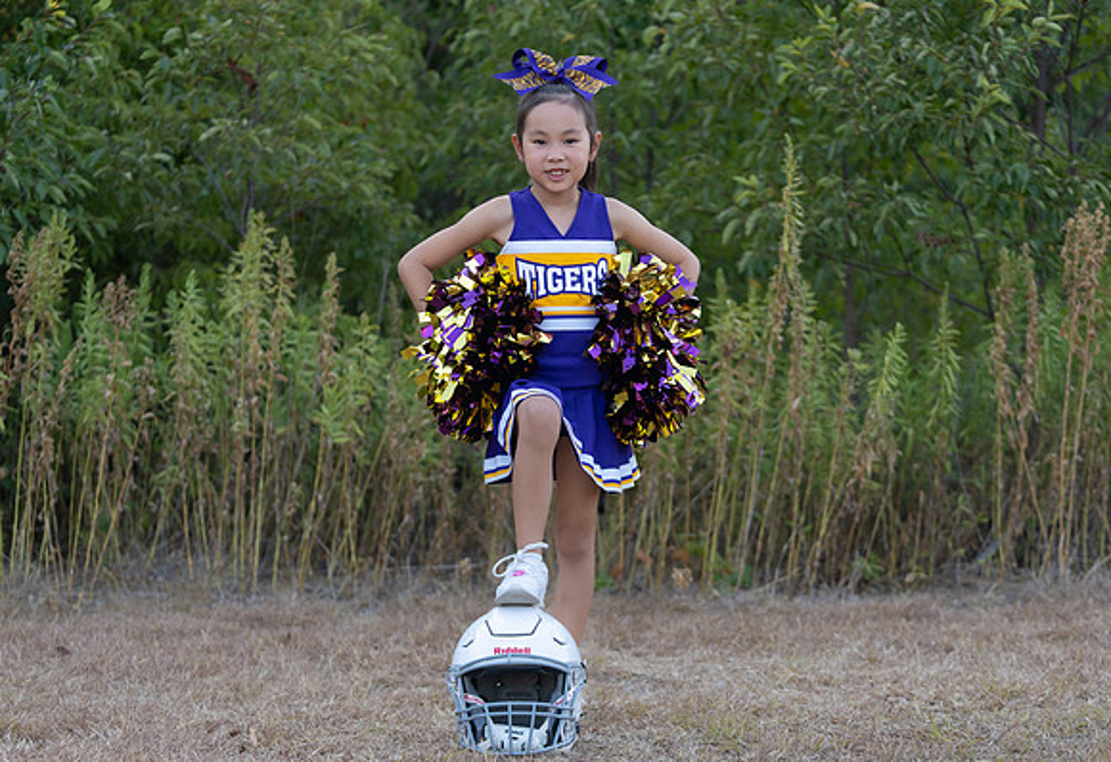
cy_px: 387
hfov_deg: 25.7
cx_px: 624
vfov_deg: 17.8
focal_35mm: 78
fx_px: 2428
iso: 200
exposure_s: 1/320
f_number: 2.8
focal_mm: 70
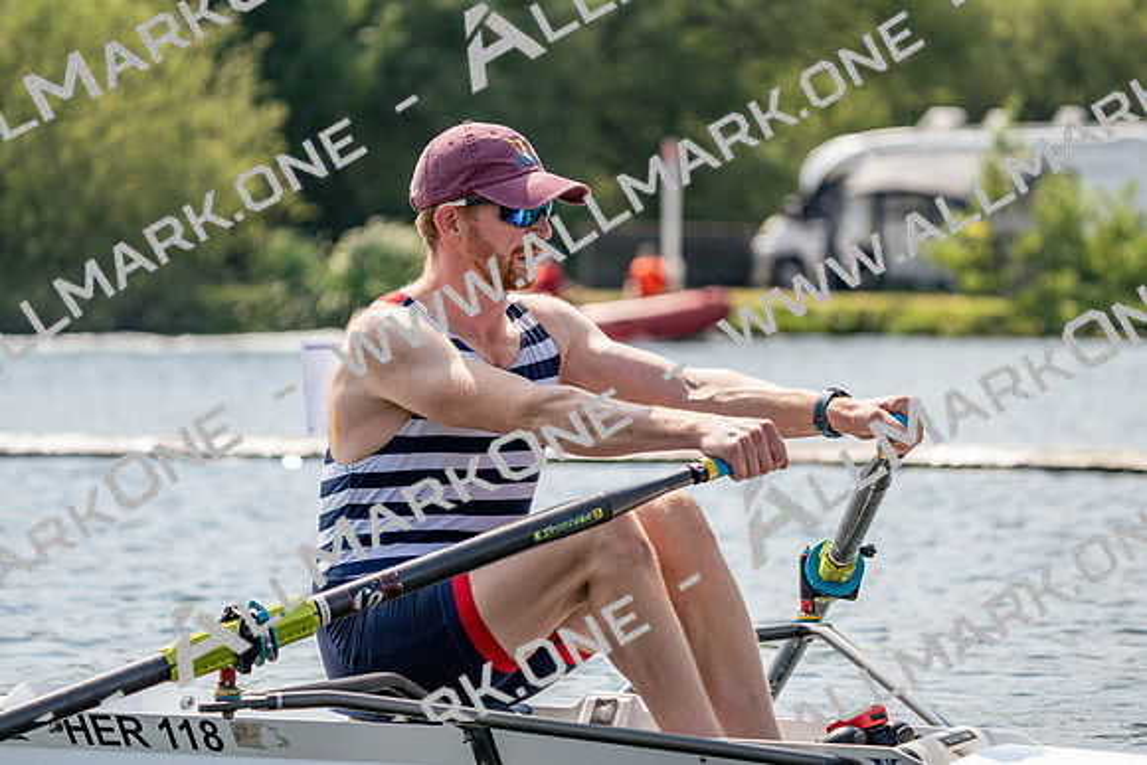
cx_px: 574
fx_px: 6373
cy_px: 382
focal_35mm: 200
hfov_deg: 10.3
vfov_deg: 6.9
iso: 250
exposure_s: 1/1600
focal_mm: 200
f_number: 5.6
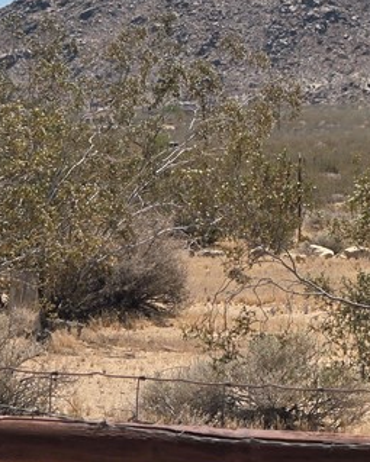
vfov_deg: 5.4
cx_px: 573
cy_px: 36
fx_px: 4930
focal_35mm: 360
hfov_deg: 4.3
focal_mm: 18.6
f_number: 3.4
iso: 64
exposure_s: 1/2252
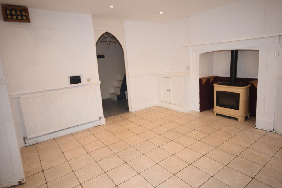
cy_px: 90
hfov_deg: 78.6
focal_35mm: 22
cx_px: 142
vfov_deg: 57.2
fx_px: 172
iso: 800
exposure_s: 1/100
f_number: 5
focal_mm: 14
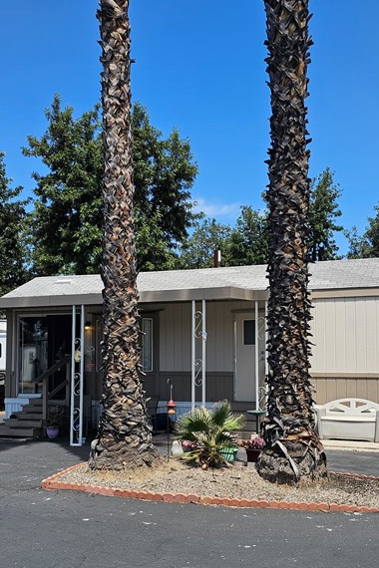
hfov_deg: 31.1
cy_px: 347
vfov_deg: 45.1
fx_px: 679
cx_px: 215
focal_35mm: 43
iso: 10
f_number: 1.7
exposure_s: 1/697
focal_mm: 6.3
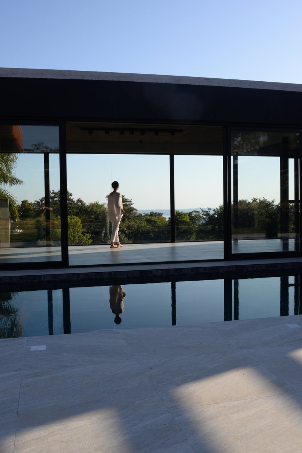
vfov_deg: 54.4
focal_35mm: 35
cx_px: 151
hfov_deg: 37.9
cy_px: 226
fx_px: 440
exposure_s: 1/200
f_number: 14
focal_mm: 35
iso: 400
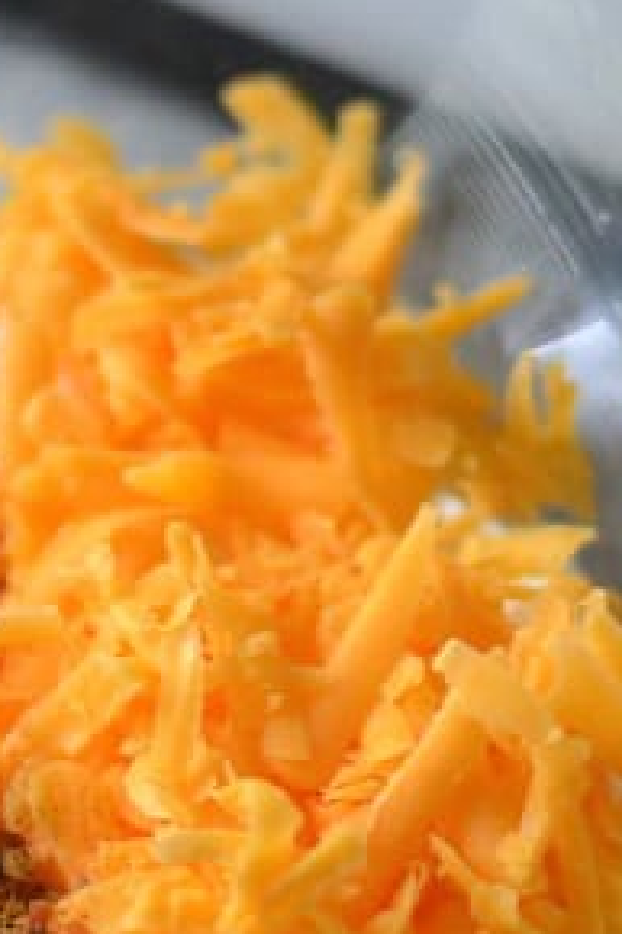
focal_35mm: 233
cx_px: -6
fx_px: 6045
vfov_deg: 8.8
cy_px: 512
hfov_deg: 5.9
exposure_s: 1/500
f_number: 2
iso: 1600
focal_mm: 50
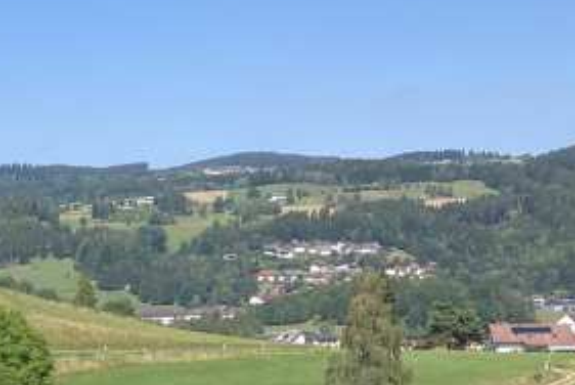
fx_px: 1695
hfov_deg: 17.0
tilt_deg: -9.8
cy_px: 623
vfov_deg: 12.2
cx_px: -350
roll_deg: -0.1
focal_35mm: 106
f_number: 1.8
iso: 20
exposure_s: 1/1230
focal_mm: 3.99
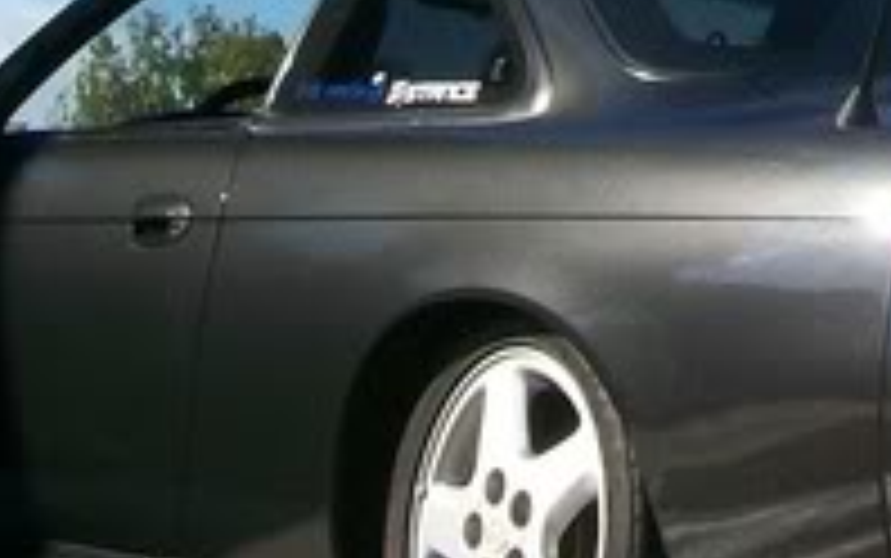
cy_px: -342
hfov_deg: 13.5
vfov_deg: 8.3
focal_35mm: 154
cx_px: 814
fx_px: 3742
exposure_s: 1/631
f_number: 2.7
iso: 80
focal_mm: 6
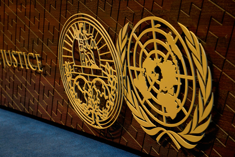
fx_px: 555
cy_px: 78
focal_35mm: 85
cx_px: 118
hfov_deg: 23.9
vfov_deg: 16.1
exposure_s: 1/15
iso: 1000
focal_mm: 85
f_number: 5
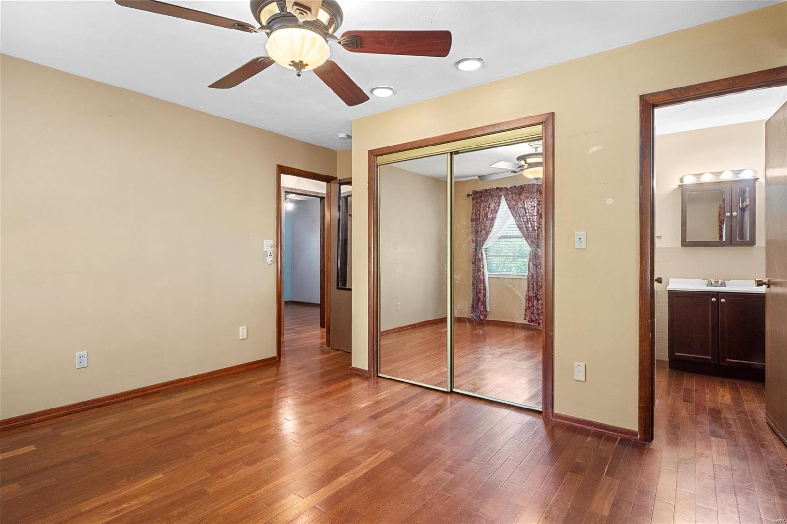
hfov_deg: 90.0
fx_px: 393
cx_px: 394
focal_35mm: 18
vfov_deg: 67.4
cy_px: 262
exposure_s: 1/2
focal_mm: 9
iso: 400
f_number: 5.6
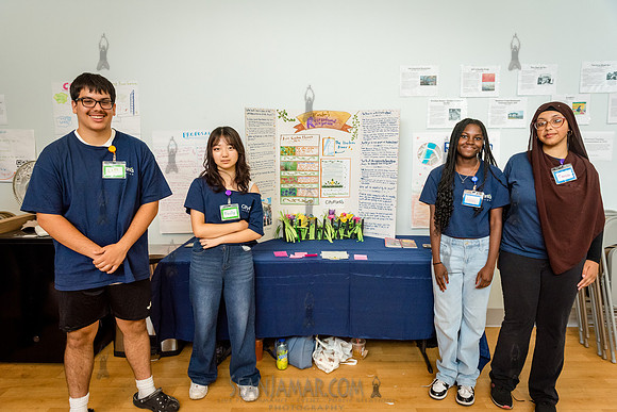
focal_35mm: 24
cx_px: 308
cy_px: 206
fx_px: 415
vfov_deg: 52.7
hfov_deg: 73.2
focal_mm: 24
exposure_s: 1/400
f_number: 4
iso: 2500
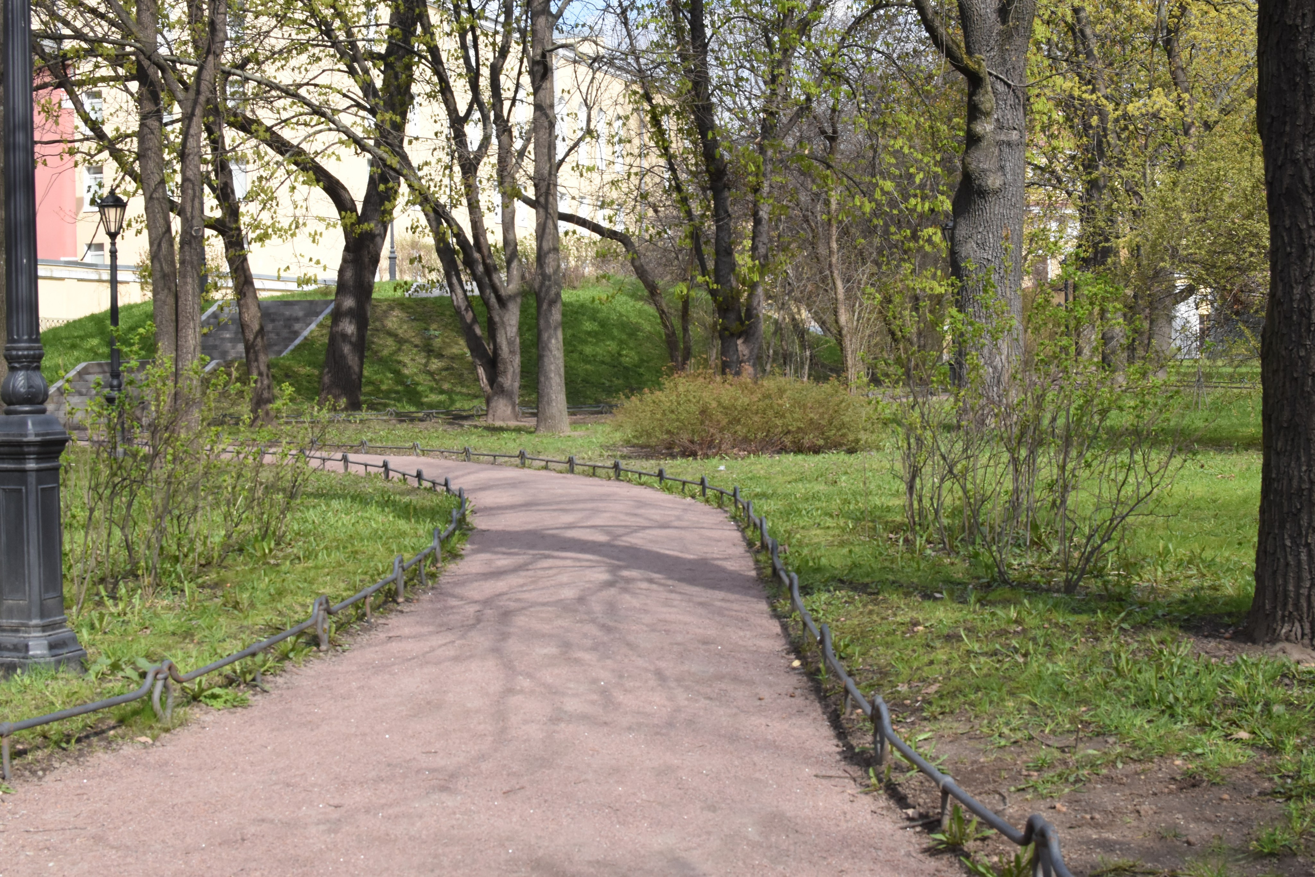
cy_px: 438
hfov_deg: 37.8
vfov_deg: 25.8
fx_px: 1918
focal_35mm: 52
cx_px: 658
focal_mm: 35
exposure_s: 1/500
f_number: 11
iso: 800
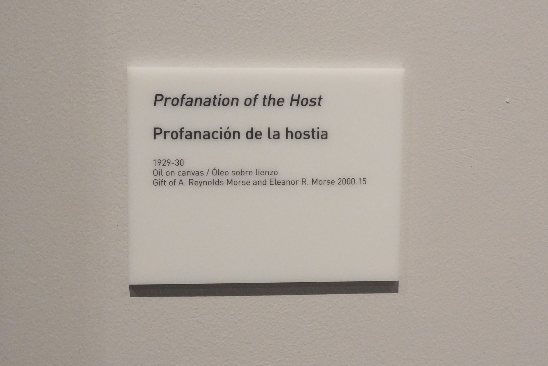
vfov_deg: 33.4
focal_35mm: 40
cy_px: 183
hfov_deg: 48.5
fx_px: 609
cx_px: 274
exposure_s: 1/100
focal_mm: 40
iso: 8000
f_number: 9
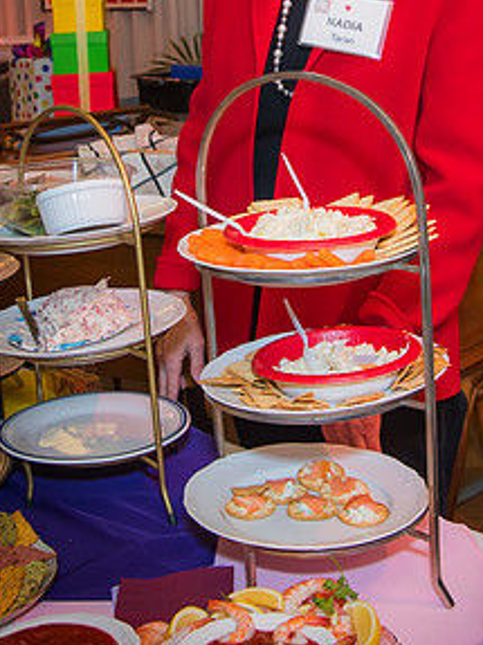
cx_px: 297
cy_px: 144
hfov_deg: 21.6
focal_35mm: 68
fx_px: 1266
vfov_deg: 28.1
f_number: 6.3
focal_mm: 29
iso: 800
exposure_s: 1/60
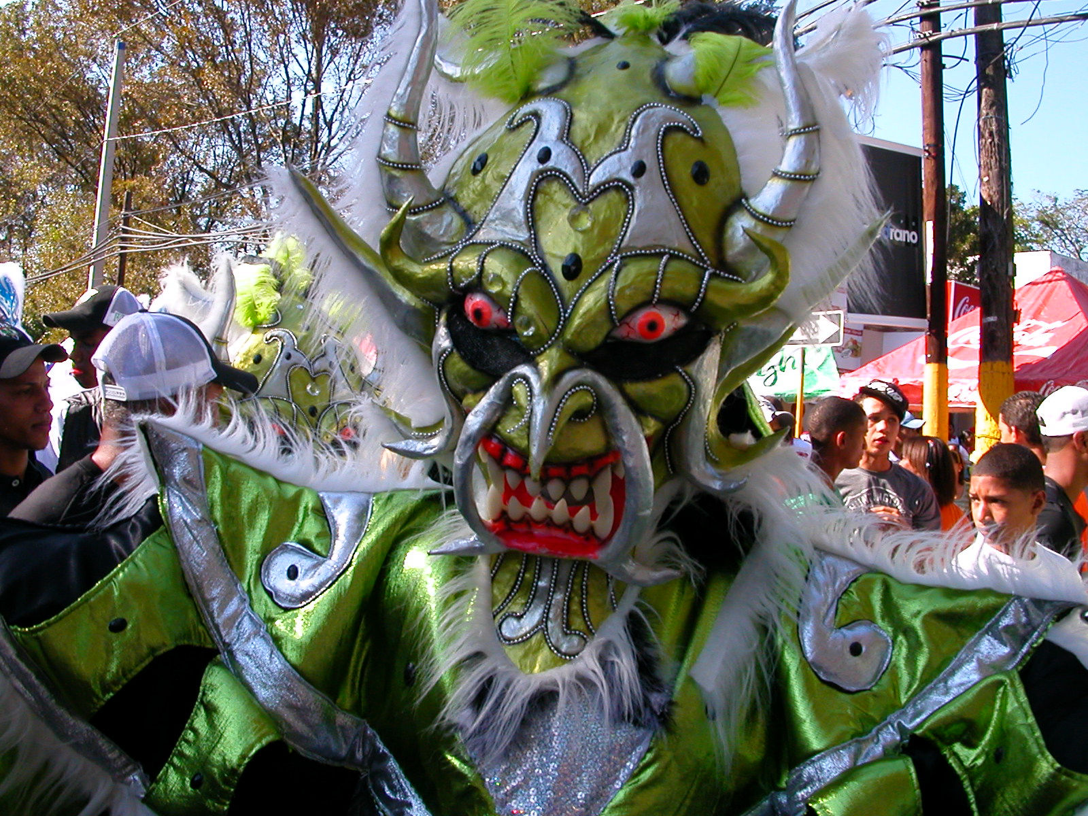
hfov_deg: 50.1
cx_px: 544
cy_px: 408
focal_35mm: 37
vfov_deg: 38.7
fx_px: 1163
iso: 100
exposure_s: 1/210
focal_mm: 5.6
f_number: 4.5
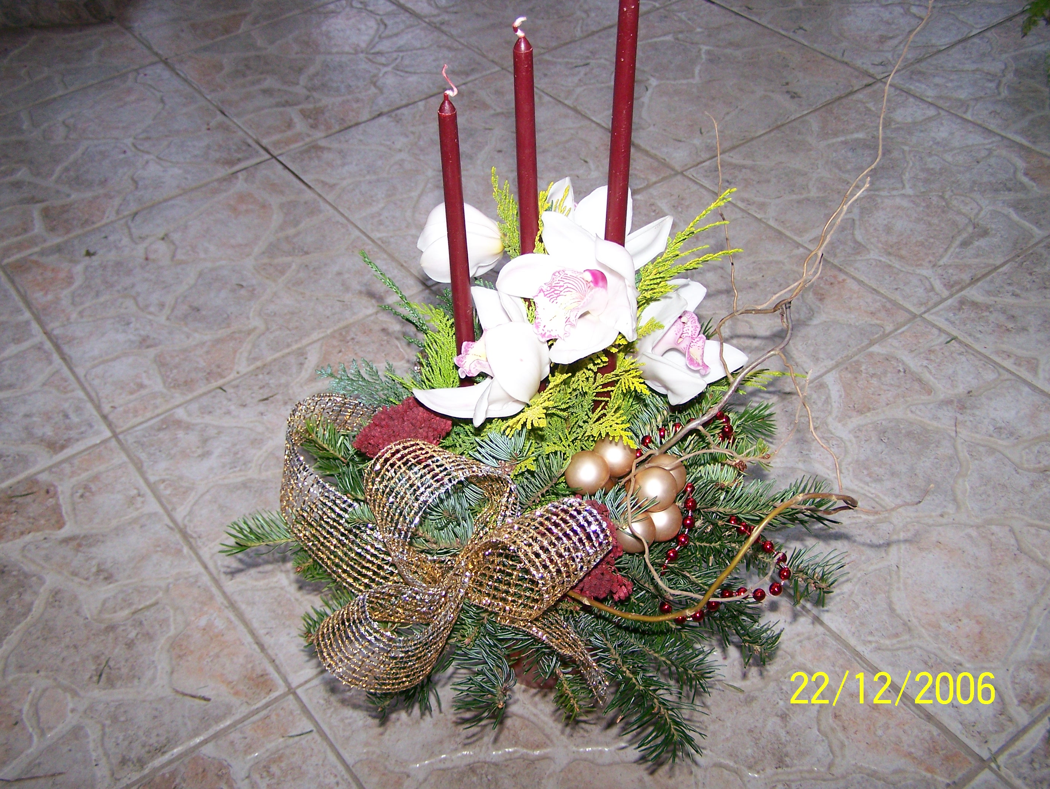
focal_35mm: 38
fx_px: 1153
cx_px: 525
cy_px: 394
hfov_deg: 48.9
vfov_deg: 37.8
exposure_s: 1/60
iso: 160
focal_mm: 6.3
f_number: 2.8
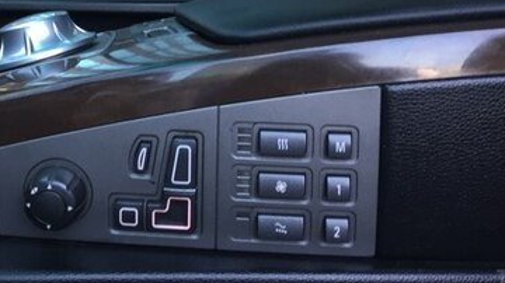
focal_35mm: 58
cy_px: -44
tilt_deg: -0.1
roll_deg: -1.7
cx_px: 146
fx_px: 776
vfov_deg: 19.6
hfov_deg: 35.5
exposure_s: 1/33
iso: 32
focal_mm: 4.15
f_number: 2.2
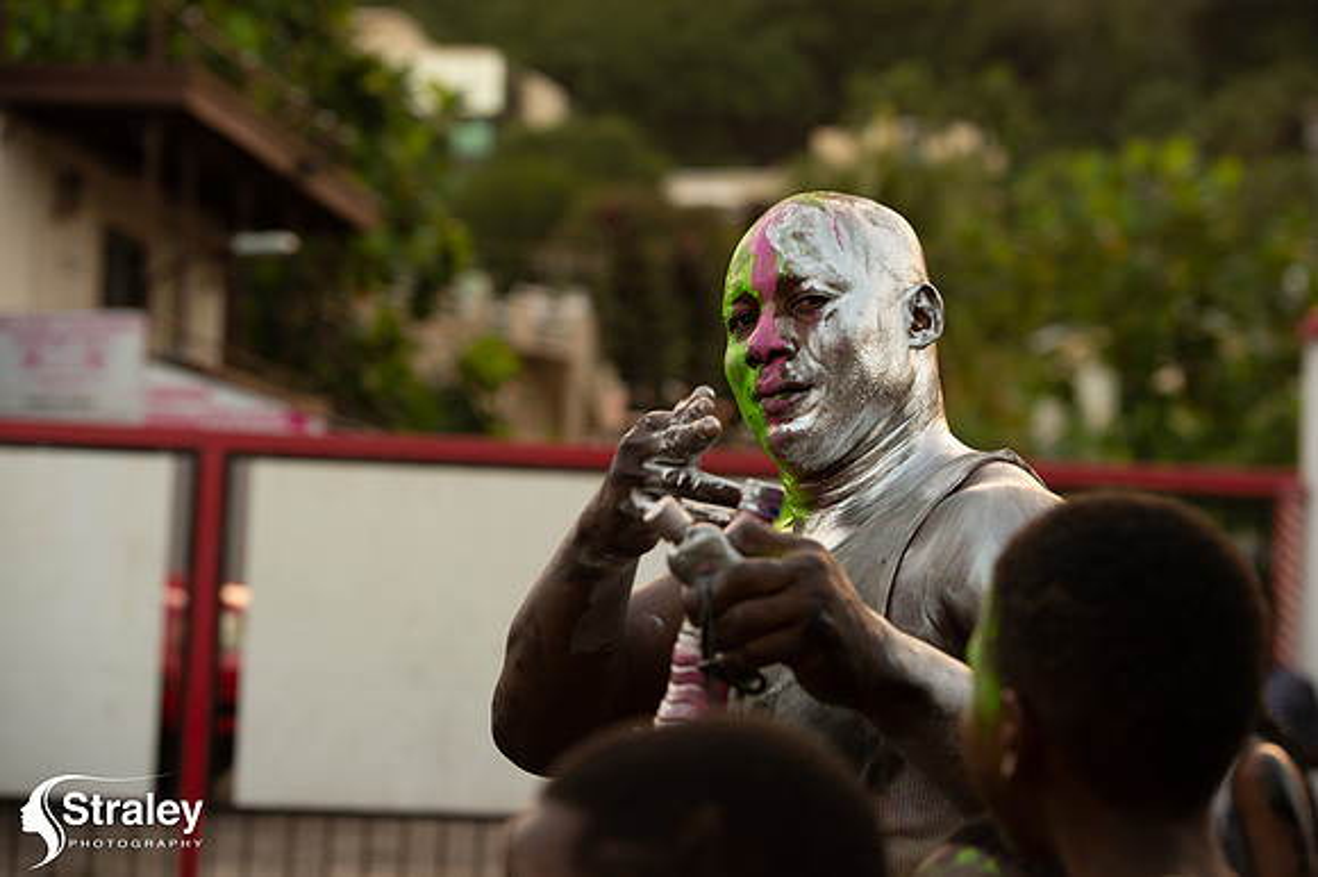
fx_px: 3659
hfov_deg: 20.4
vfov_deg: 13.7
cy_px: 438
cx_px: 659
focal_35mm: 100
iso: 250
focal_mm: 100
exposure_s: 1/200
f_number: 5
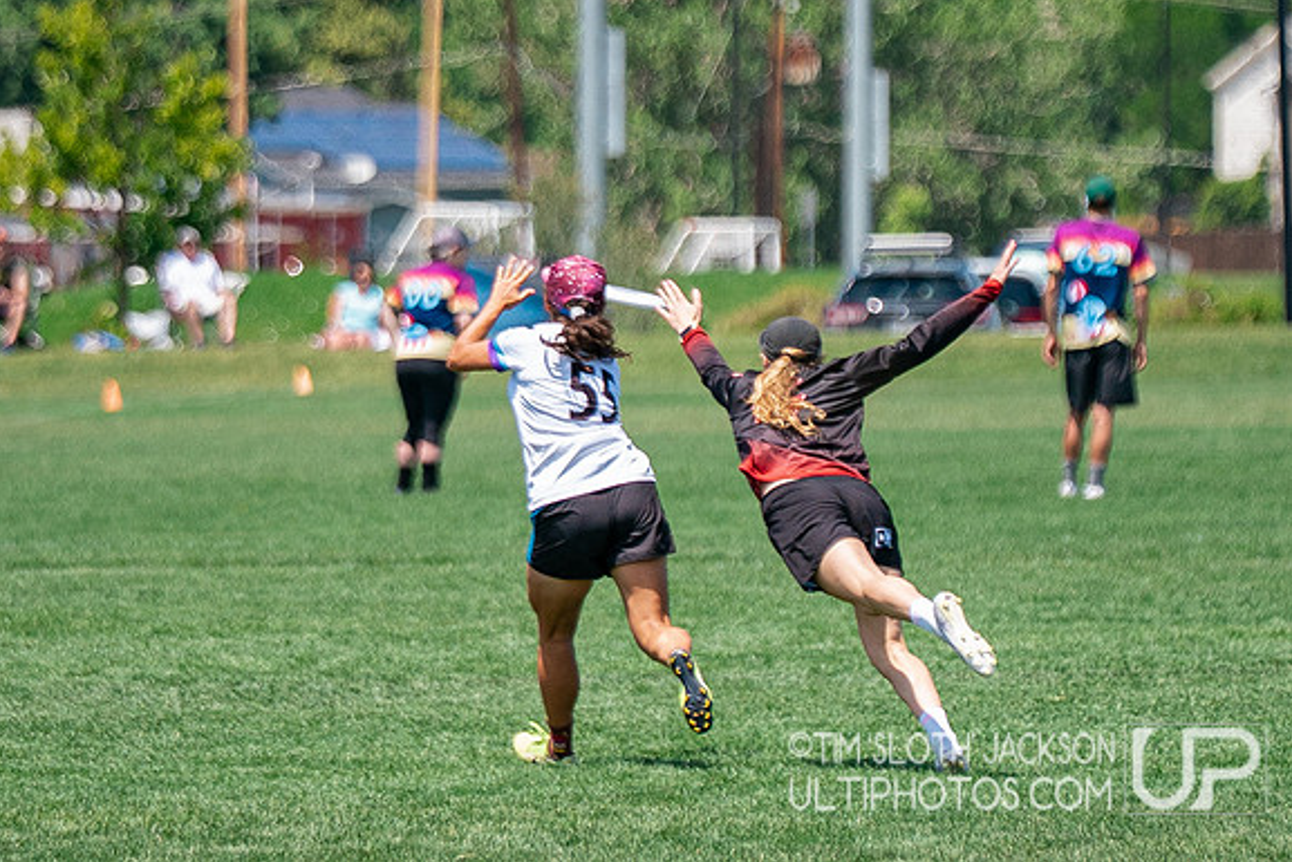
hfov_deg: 3.2
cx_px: 660
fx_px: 23081
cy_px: 439
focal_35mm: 643
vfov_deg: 2.1
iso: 250
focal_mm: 200
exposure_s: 1/3200
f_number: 2.8
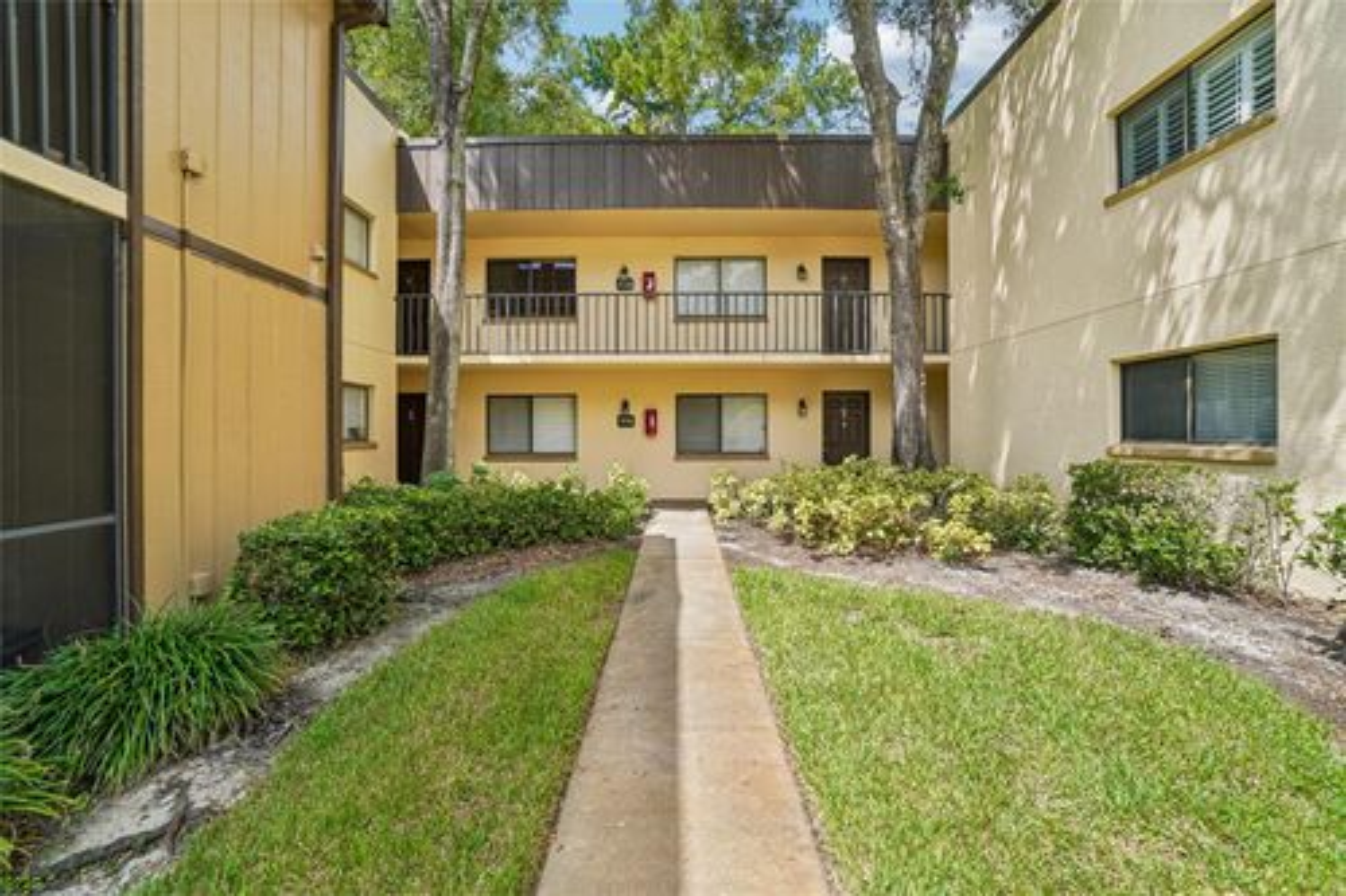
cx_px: 673
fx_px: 561
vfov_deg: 77.3
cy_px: 448
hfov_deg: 100.4
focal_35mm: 15
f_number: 8
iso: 100
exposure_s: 1/90
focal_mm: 10
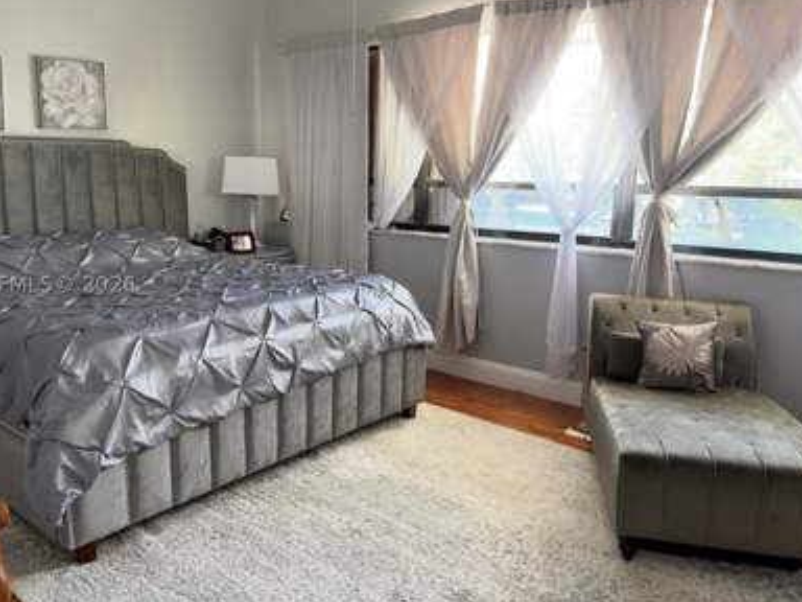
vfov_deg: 46.8
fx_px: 695
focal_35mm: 30
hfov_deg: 59.6
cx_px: 328
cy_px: 284
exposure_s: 1/60
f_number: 1.78
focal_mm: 6.76
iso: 200
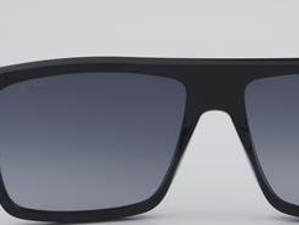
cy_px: 130
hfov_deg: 15.0
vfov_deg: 11.4
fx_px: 1131
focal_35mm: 131
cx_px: 215
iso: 100
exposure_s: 1/4
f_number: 32
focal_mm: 55
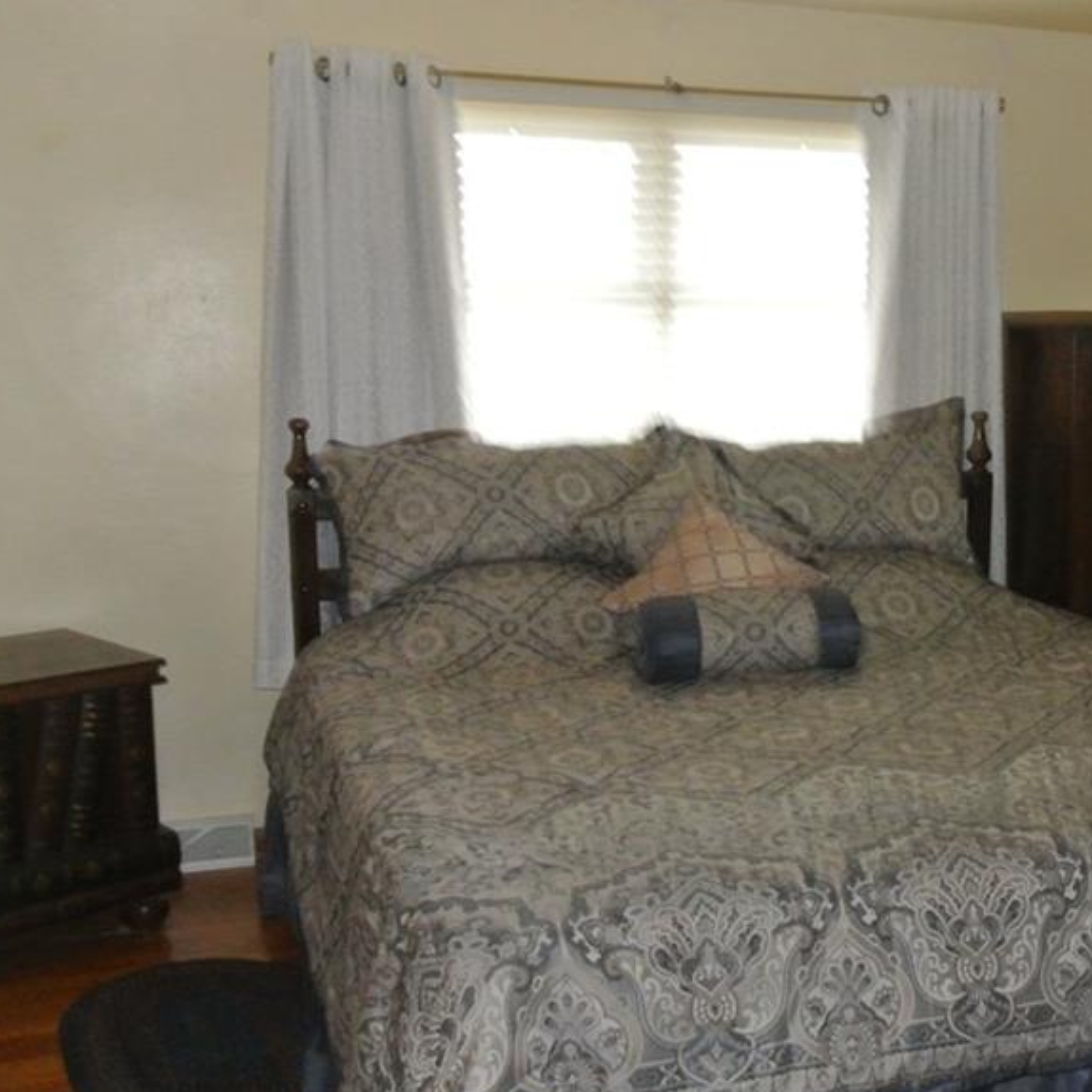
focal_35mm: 44
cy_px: 514
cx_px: 860
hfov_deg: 37.1
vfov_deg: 38.3
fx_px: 1570
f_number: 3.5
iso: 1250
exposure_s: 1/15
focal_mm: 11
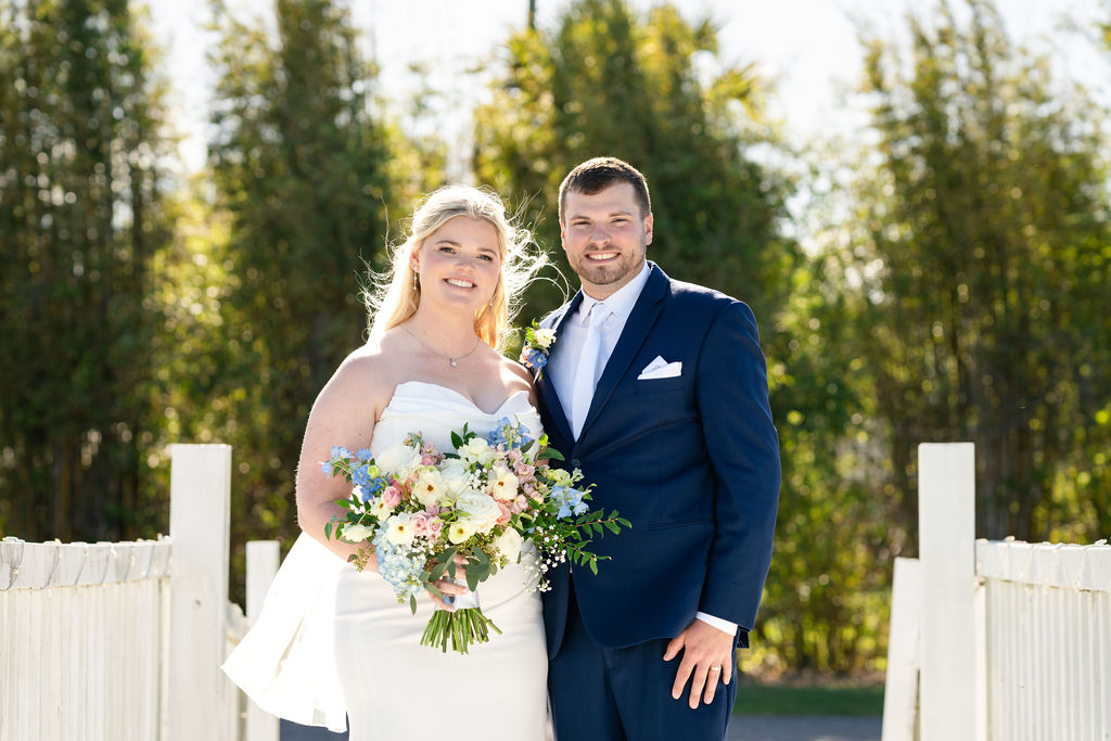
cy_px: 358
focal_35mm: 91
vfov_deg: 15.1
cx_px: 562
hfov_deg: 22.5
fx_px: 2797
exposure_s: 1/500
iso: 50
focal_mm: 85
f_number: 3.2
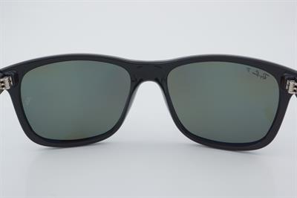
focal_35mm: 52
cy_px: 99
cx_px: 148
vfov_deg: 25.7
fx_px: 433
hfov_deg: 37.9
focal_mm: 35
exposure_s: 1/4
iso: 100
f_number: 32
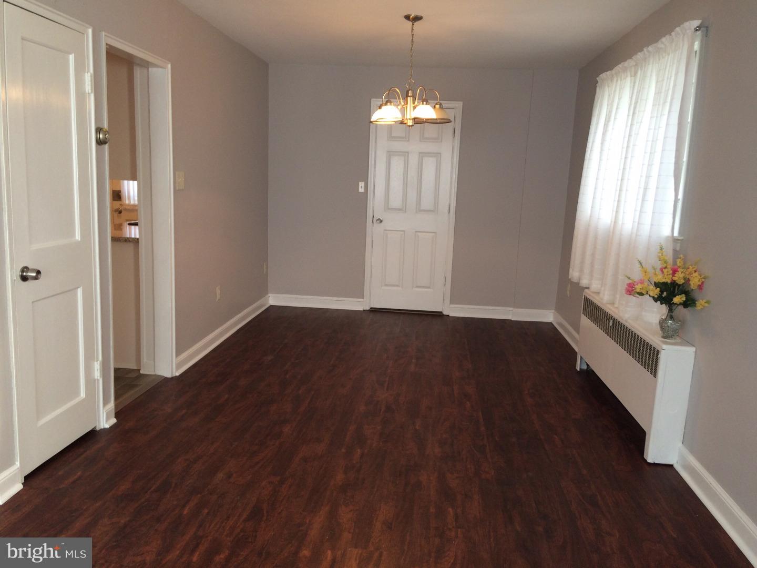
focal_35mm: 29
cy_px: 284
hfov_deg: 61.7
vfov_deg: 48.2
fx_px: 634
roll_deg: -2.1
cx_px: 378
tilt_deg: -9.5
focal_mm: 4.15
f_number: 2.2
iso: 50
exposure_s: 1/30
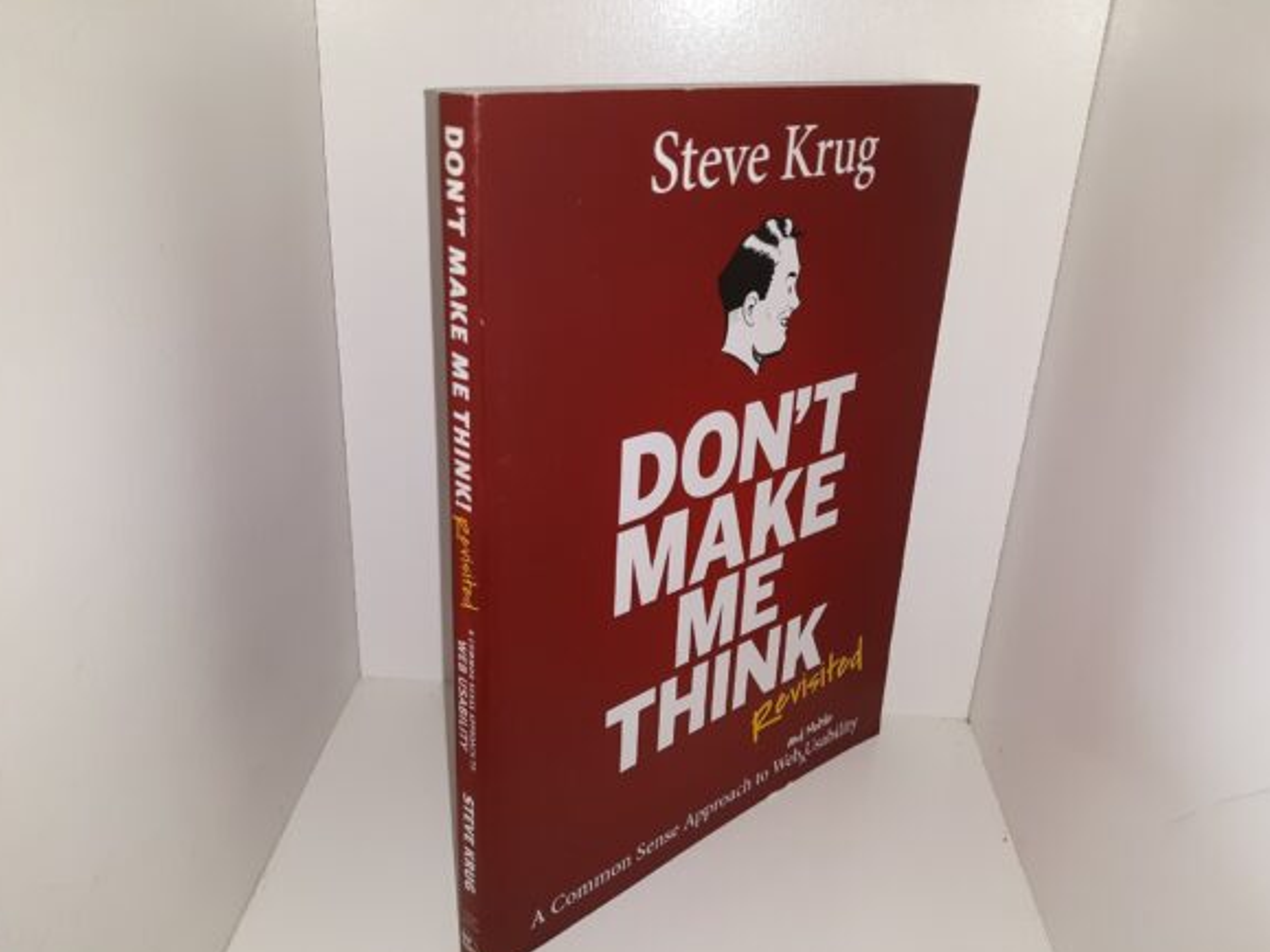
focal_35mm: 29
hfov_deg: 61.7
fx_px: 1064
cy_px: 491
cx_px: 643
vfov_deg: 48.2
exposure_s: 1/130
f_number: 1.7
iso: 40
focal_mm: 3.7
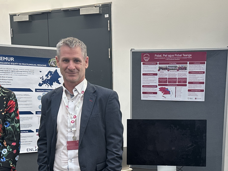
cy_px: 138
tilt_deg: -9.3
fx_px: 343
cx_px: 153
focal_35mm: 52
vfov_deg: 27.5
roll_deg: -1.0
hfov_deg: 36.4
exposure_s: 1/55
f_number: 1.78
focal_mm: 6.86
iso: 200
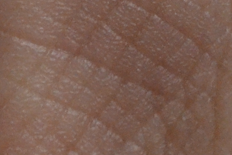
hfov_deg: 4.4
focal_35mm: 461
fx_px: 2971
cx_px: -280
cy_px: -400
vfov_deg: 2.9
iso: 2500
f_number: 6.3
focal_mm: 40
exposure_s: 1/800
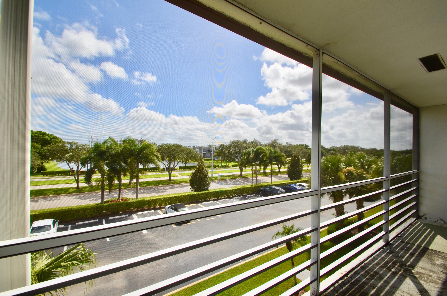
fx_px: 186
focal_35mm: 15
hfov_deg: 100.5
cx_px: 224
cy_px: 148
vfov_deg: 77.1
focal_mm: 10
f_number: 9
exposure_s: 1/320
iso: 100
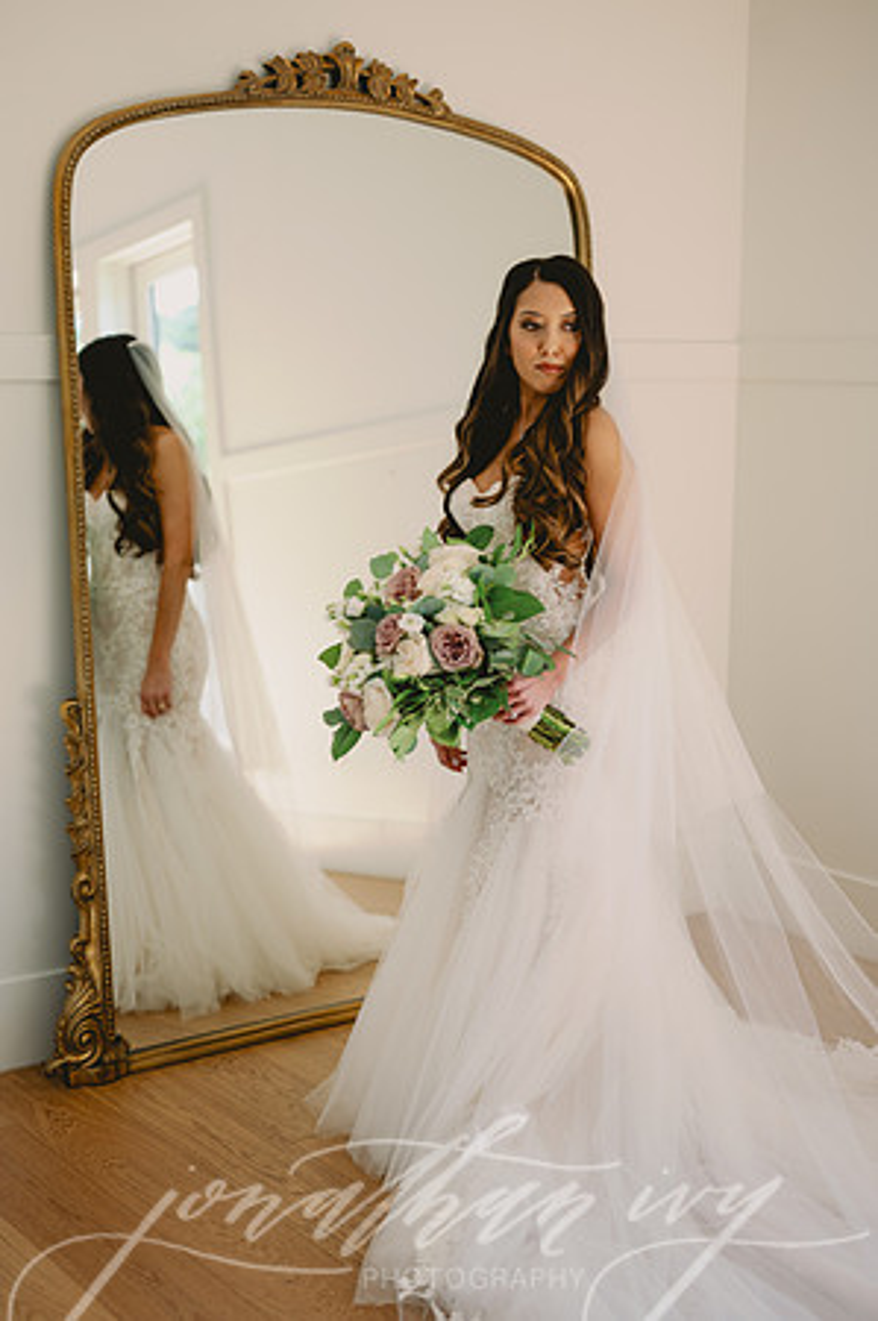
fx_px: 1833
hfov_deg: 26.9
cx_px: 439
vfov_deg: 39.6
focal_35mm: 50
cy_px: 660
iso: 320
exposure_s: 1/200
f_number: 2
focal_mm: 50
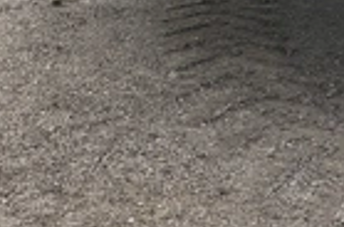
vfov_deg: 14.6
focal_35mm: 87
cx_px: 443
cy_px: -106
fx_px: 829
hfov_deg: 21.3
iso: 25
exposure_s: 1/504
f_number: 1.8
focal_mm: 3
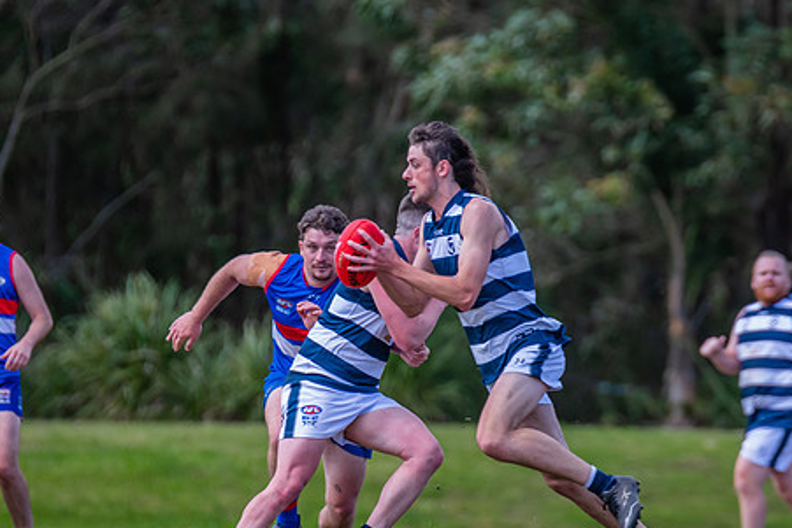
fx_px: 14920
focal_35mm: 678
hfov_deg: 3.0
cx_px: 481
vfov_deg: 2.0
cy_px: 402
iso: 800
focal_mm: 420
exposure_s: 1/2000
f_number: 5
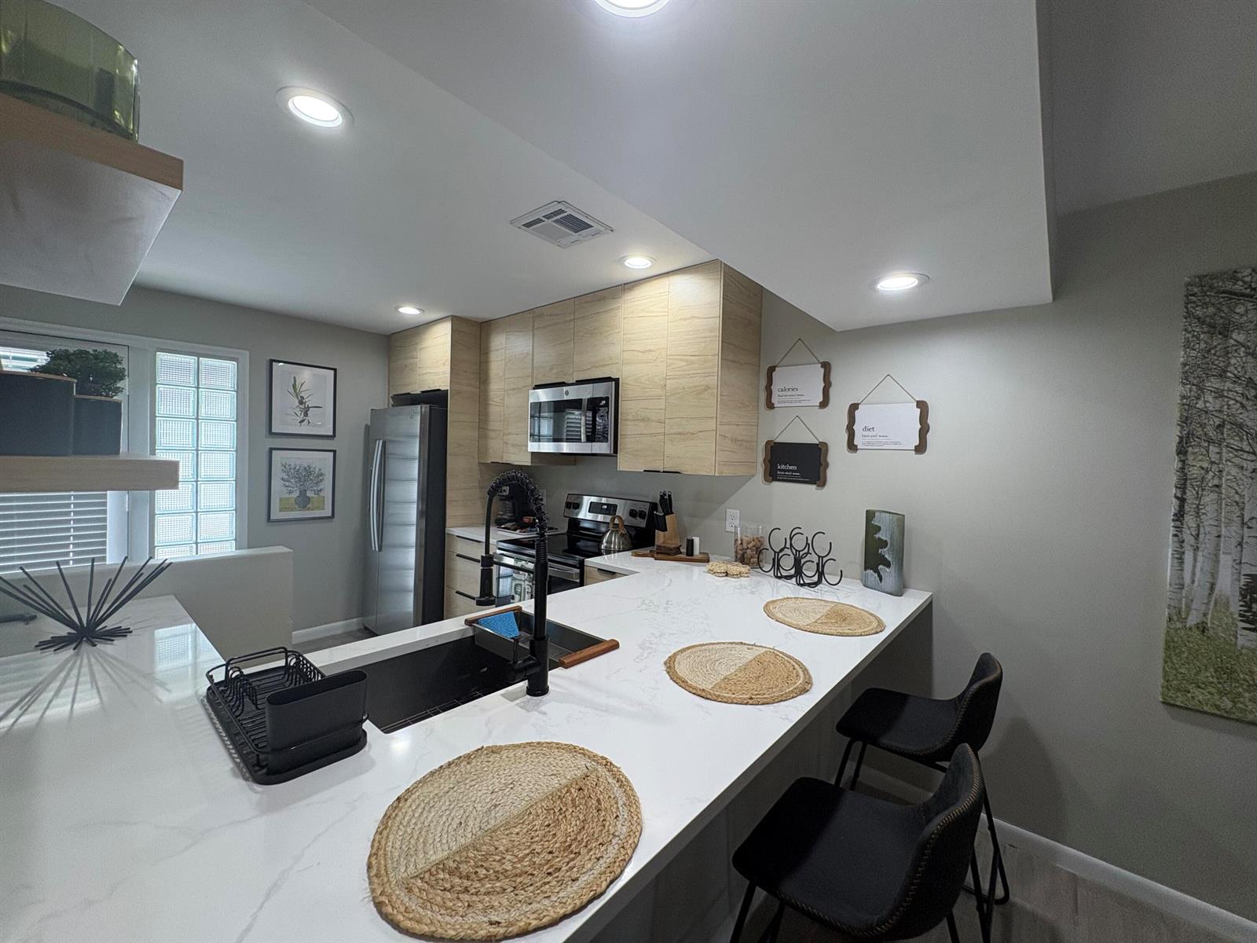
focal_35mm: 14
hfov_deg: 102.1
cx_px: 628
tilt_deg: -1.4
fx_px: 508
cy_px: 472
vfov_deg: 85.7
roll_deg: -1.4
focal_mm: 2.22
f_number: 2.2
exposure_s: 1/120
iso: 125
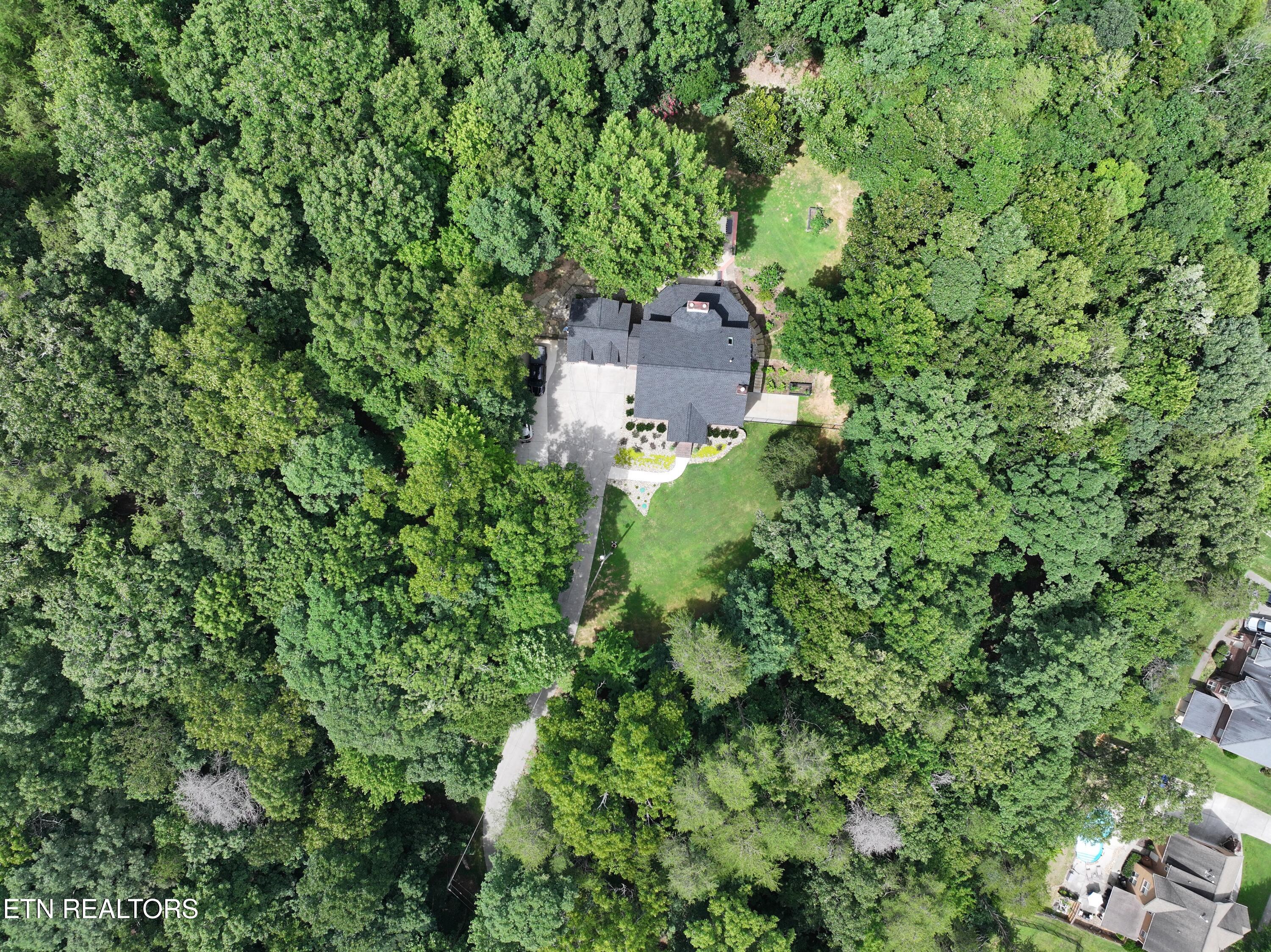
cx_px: 636
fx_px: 881
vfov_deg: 56.8
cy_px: 476
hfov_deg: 71.6
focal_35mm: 24
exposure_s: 1/800
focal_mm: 12.29
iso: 100
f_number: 2.8
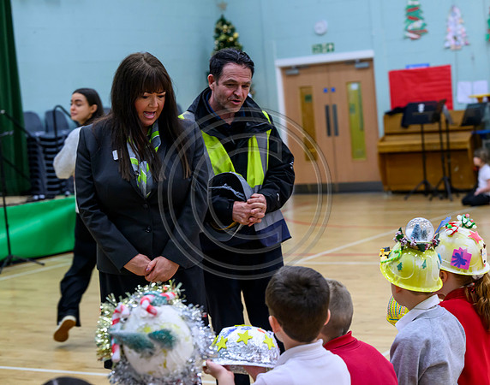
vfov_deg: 19.5
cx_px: 289
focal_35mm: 78
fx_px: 1124
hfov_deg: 24.6
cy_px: 192
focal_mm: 70
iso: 2500
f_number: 4
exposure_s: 1/200
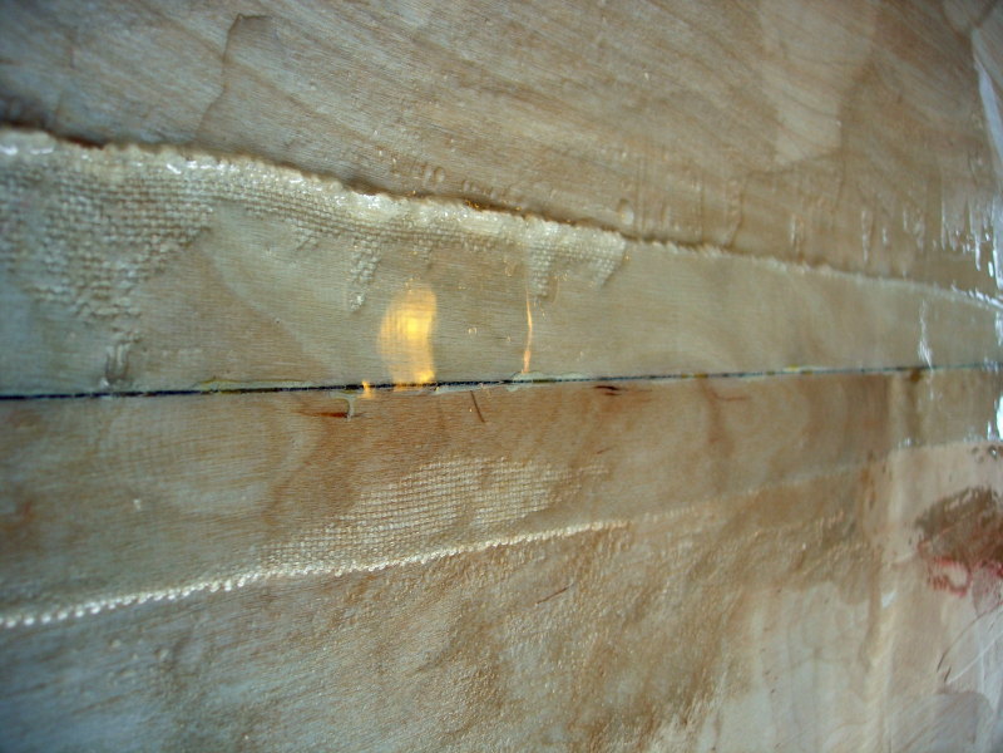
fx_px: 1101
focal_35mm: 38
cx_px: 502
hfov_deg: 49.0
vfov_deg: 37.7
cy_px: 376
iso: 64
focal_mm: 7.8
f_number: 2.8
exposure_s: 1/32.7
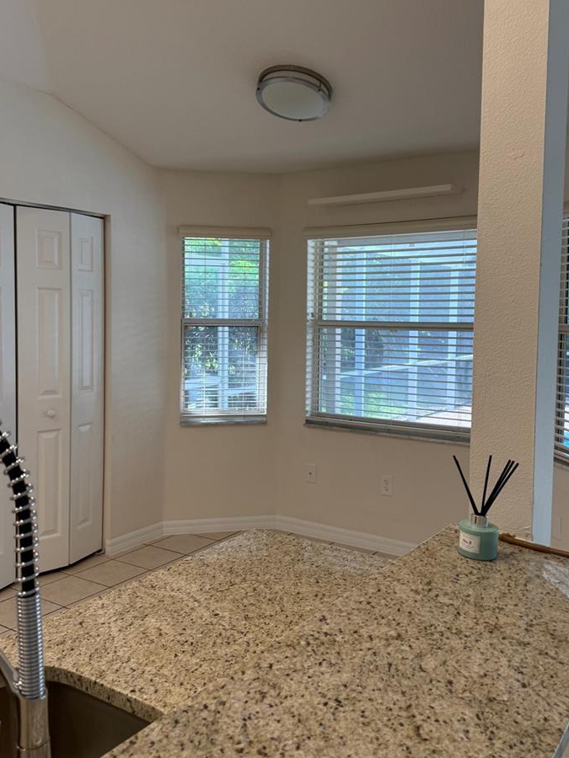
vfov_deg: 56.8
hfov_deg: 44.2
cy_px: 351
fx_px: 701
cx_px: 276
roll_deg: -0.8
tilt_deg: -4.6
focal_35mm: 32
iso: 100
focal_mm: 6.76
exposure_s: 1/120
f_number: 1.78
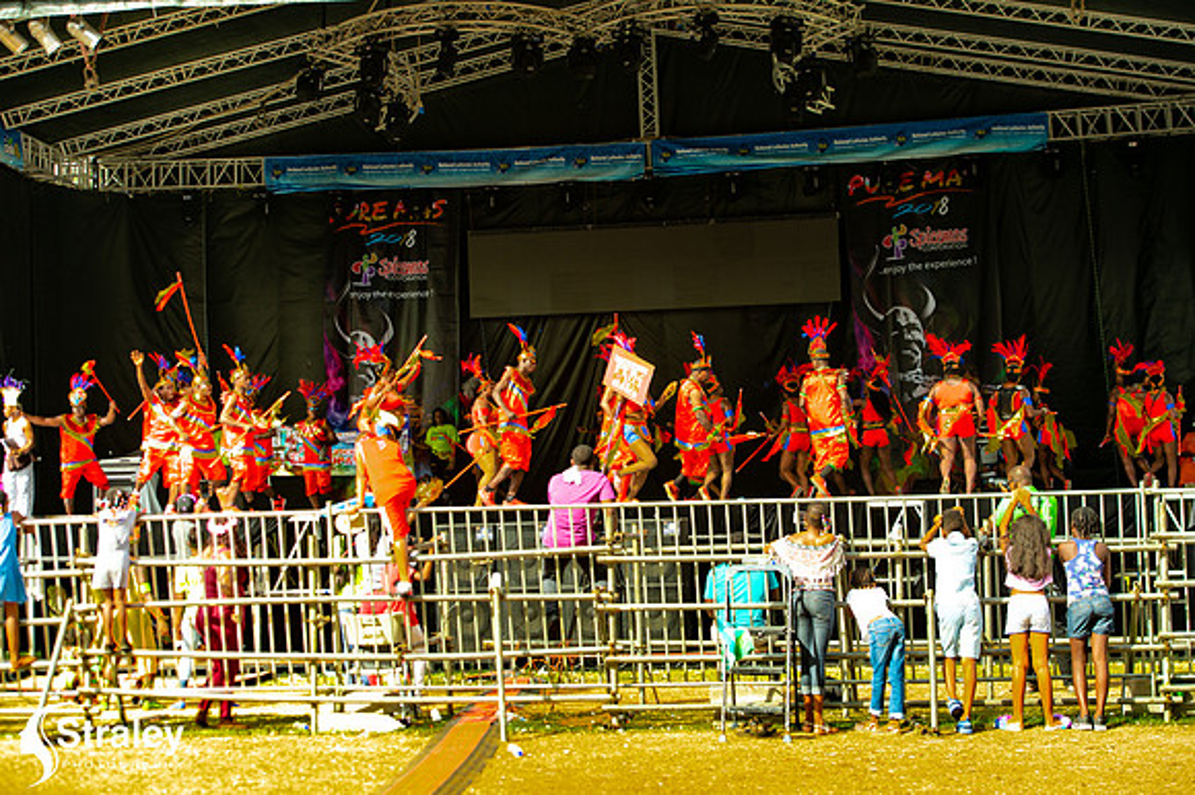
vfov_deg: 19.4
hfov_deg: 28.9
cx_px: 598
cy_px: 398
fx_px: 2322
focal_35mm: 70
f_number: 5.6
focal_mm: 70
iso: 160
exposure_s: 1/200
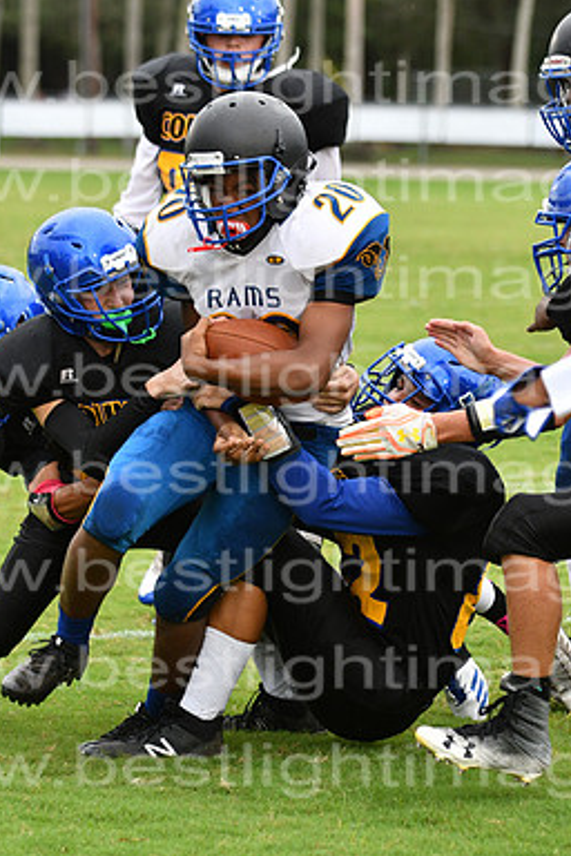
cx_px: 368
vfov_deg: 6.5
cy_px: 429
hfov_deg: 4.3
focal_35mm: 317
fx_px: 7541
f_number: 3.5
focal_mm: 140
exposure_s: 1/2000
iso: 800
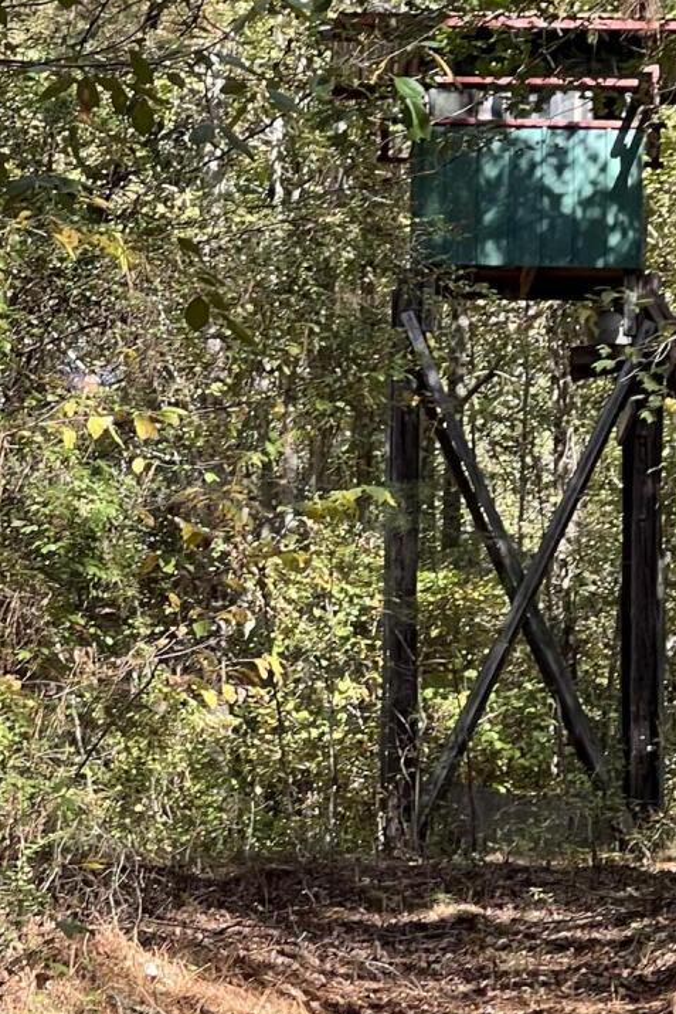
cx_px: 449
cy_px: 794
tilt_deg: +6.0
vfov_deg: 9.2
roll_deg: -0.4
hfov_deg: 6.1
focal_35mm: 224
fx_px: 6306
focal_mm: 9
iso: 64
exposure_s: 1/99
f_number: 2.8
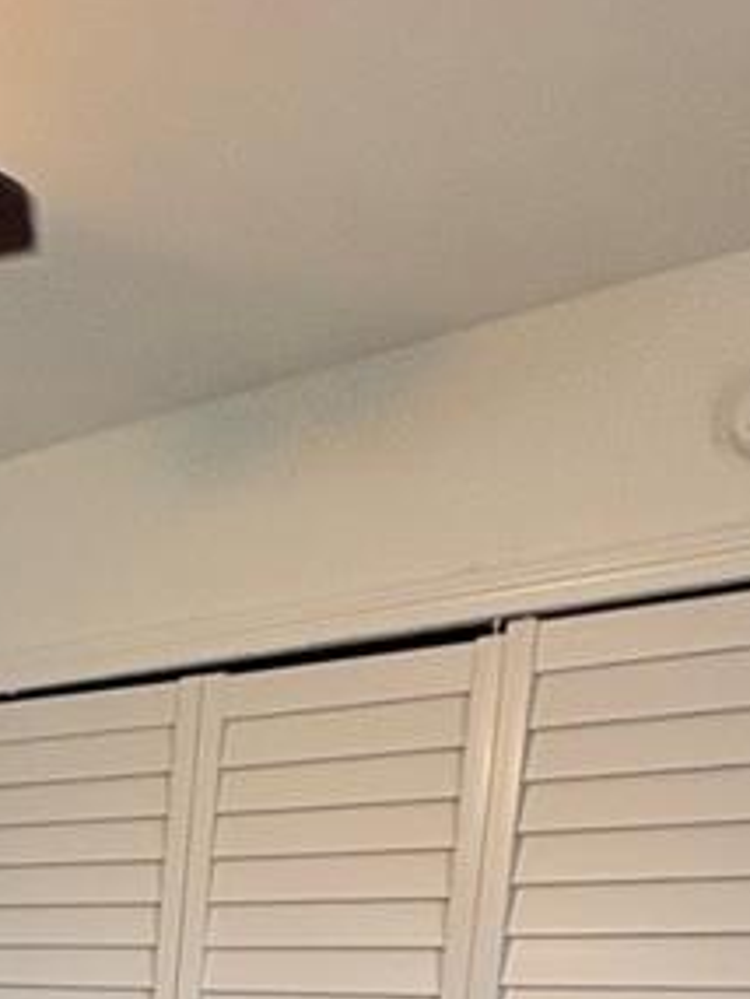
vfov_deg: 28.1
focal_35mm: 59
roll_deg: -1.4
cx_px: -477
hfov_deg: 20.1
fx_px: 1703
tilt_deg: -7.1
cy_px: 1234
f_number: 2.2
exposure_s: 1/120
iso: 125
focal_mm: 2.22
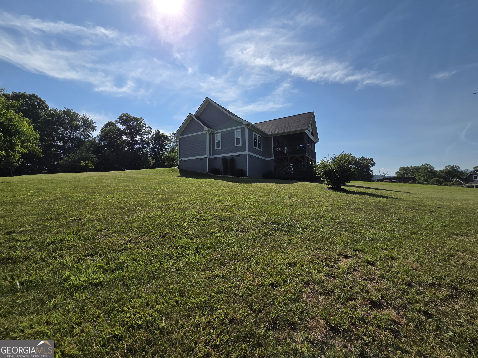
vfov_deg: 89.9
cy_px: 179
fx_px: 180
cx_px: 239
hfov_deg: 106.2
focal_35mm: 13
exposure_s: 1/3512
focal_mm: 2.2
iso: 50
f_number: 2.2
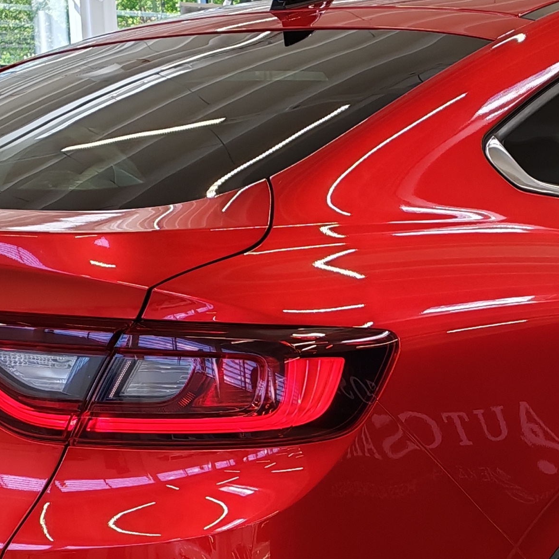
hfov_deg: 18.0
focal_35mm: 96
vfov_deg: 17.9
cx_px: 411
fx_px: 1754
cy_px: 484
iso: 80
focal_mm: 6.12
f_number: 1.9
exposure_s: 1/100
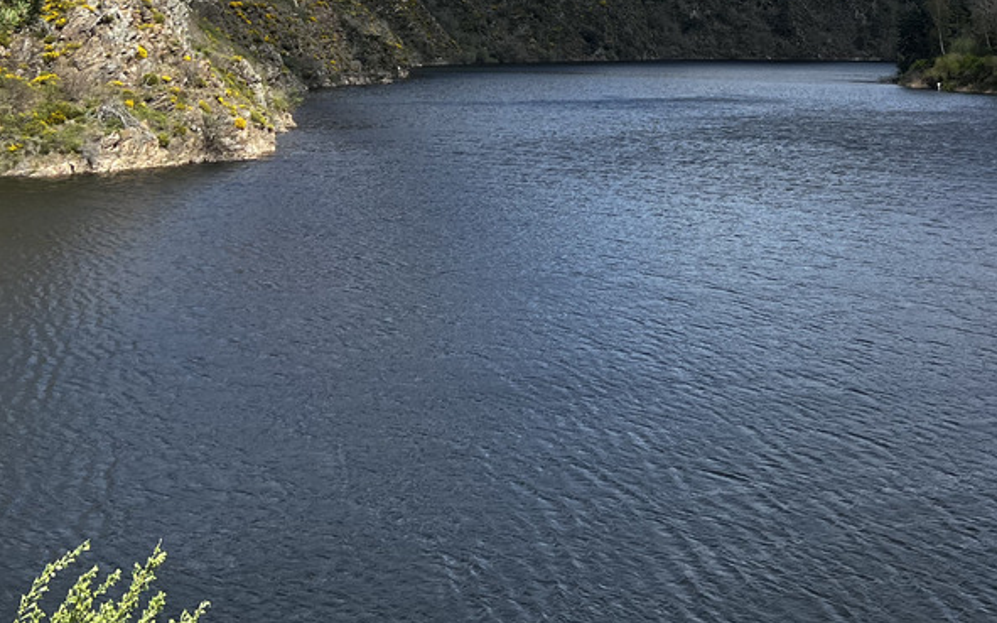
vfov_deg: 21.7
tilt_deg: +5.6
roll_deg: +0.0
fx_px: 1521
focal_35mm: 56
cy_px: -88
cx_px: 619
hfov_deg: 36.1
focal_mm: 5.7
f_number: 1.5
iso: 50
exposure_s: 1/3257
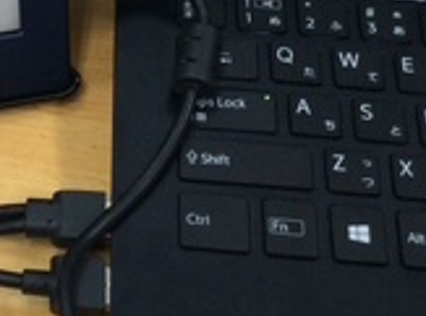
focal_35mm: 126
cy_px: -55
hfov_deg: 15.2
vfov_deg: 11.5
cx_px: -71
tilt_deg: -46.9
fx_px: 1545
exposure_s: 1/24
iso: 40
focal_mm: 3.3
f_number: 2.4
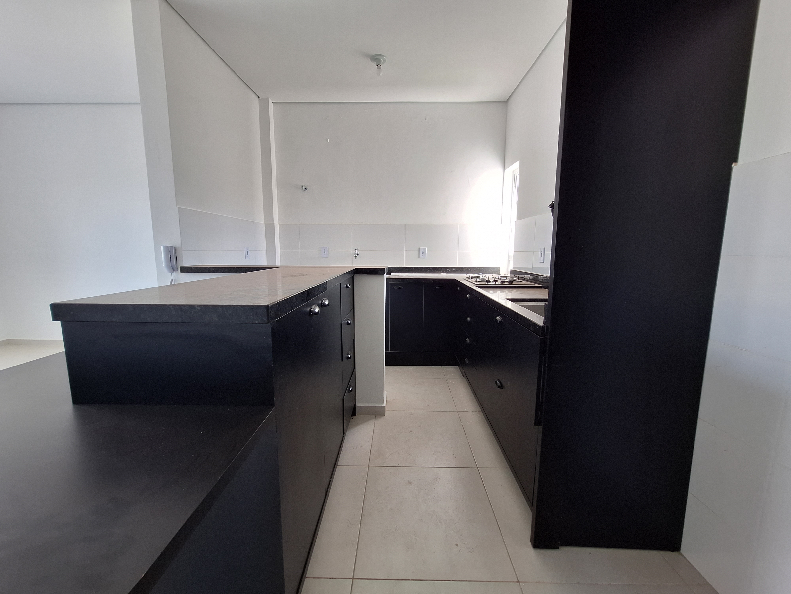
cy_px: 297
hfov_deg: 106.2
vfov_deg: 89.9
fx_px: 297
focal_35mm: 13
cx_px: 396
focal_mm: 1.74
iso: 64
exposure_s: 1/60
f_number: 2.2
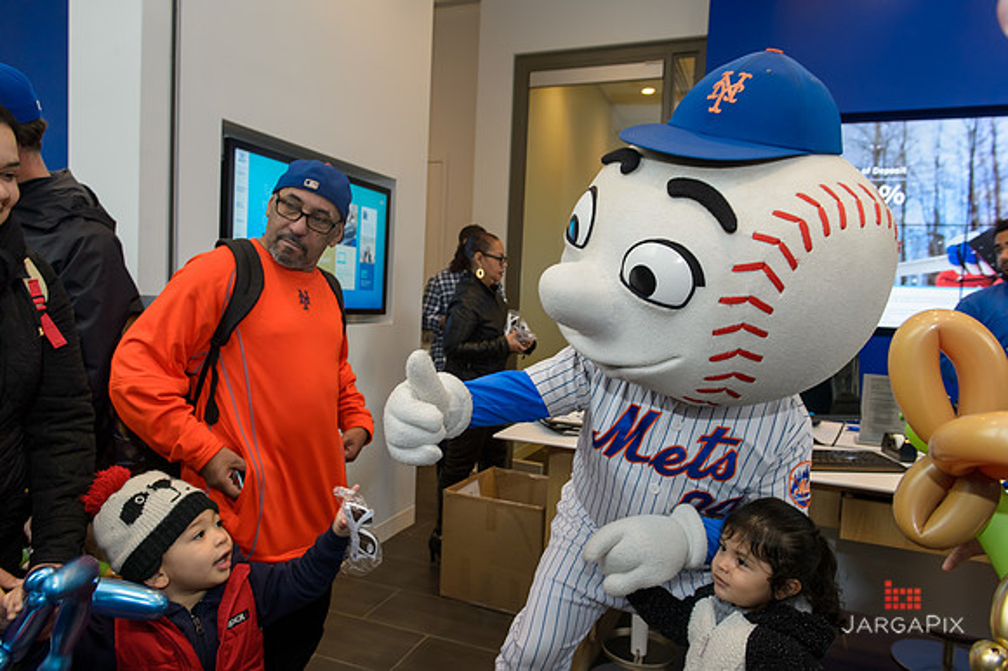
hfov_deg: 73.8
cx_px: 504
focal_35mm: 24
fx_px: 672
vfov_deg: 53.1
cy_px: 336
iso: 800
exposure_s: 1/125
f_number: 4.5
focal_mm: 24
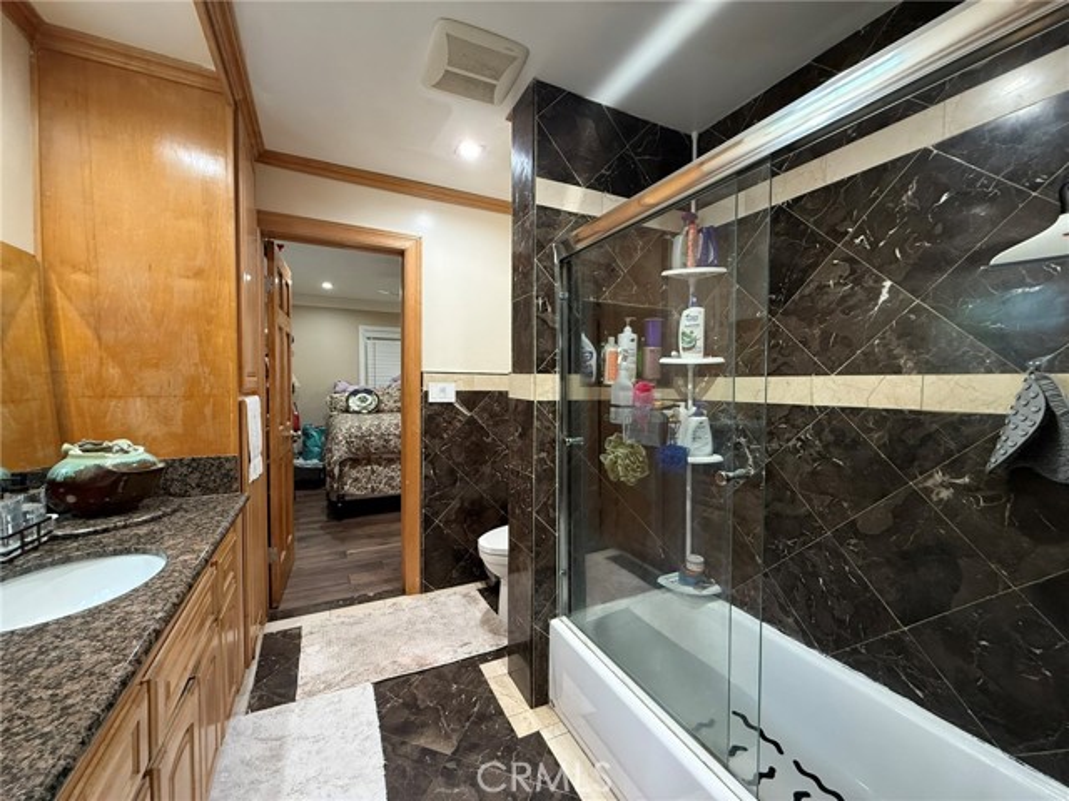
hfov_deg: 102.1
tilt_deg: -2.0
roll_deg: -1.2
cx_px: 534
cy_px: 400
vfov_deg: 85.7
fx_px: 432
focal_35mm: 14
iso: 400
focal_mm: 2.22
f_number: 2.2
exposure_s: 1/60
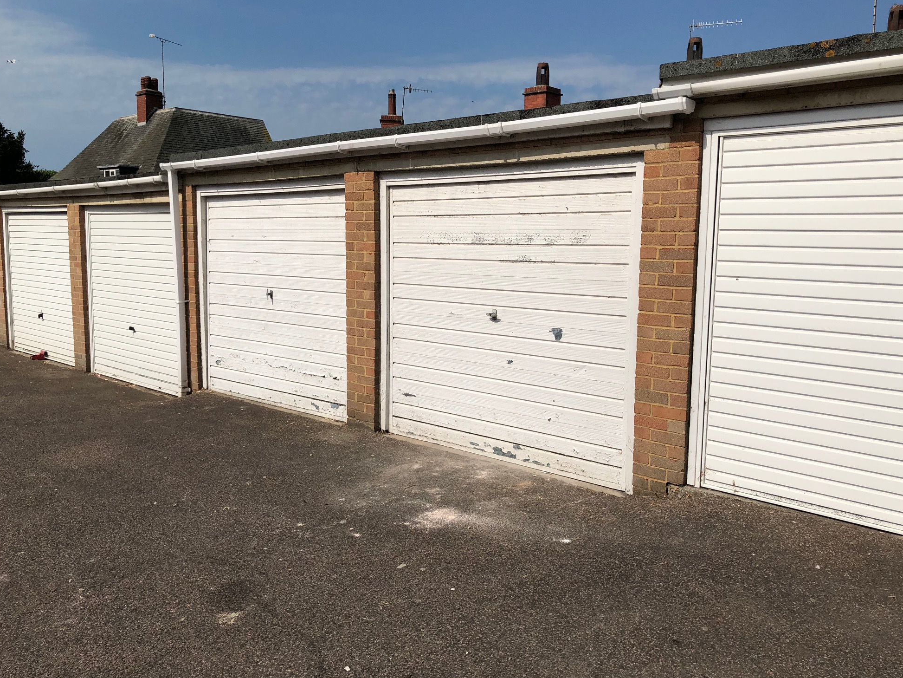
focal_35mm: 29
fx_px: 757
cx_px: 461
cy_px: 337
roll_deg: -1.5
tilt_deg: -7.3
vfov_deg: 48.2
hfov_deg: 61.6
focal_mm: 3.99
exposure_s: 1/6897
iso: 25
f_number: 1.8
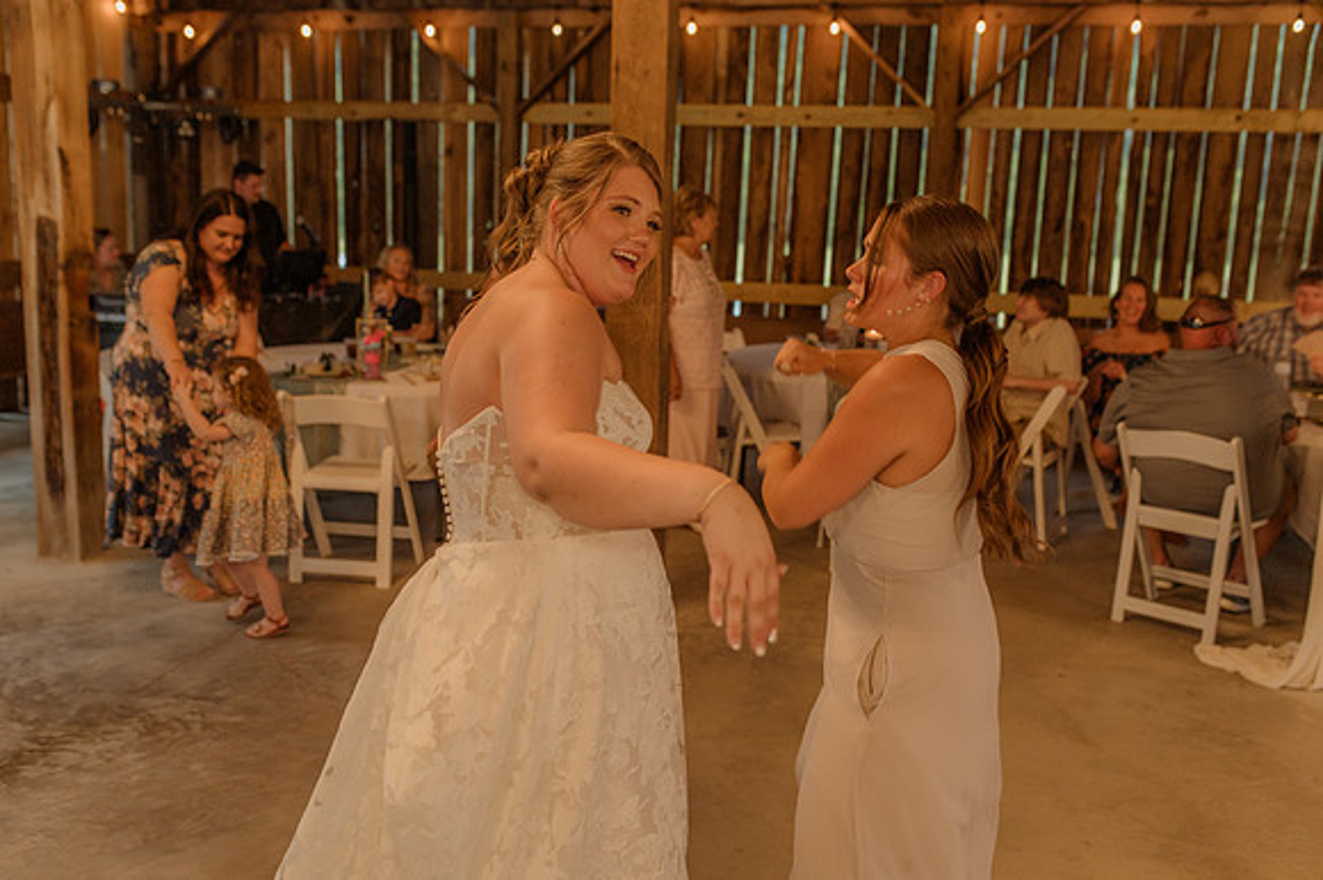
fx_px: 1285
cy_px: 440
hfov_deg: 54.5
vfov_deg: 37.8
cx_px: 662
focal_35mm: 35
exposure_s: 1/200
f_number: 2.5
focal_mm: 35
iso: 640
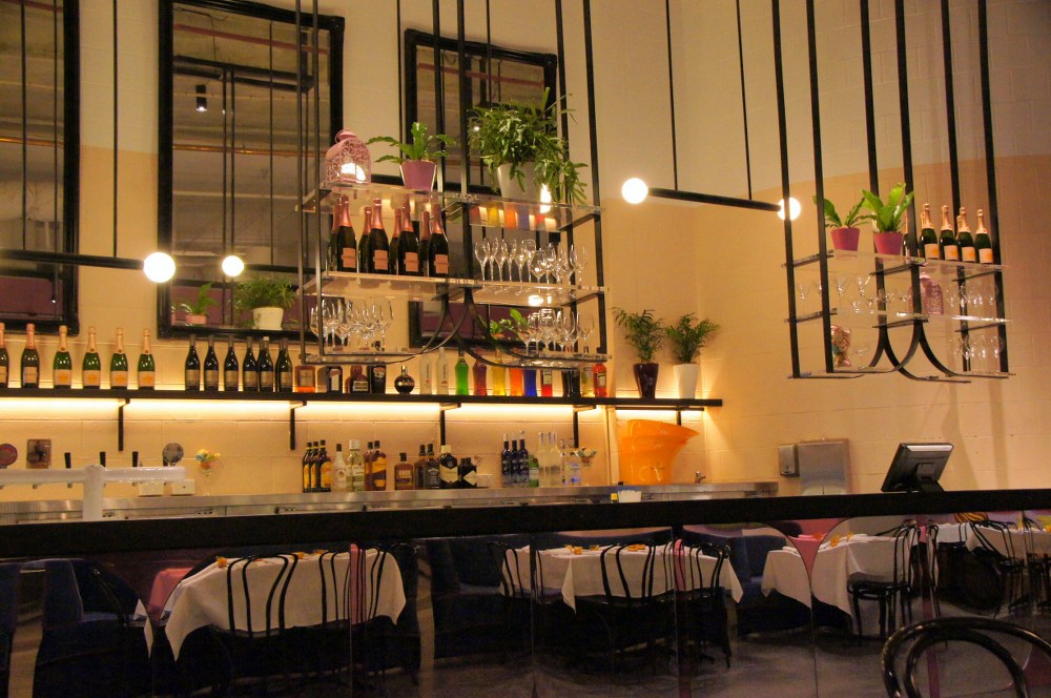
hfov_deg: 49.6
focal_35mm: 39
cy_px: 349
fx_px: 1137
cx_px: 526
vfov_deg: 34.1
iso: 3200
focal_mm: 26
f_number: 6.3
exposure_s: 1/60
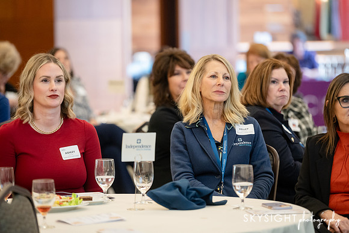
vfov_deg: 7.8
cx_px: 174
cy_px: 116
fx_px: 1707
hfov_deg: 11.7
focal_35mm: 176
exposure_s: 1/320
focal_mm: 170
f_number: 2.8
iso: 3200
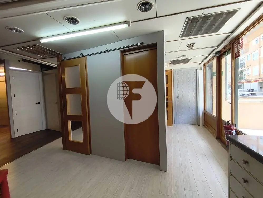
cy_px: 99
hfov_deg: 98.1
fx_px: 114
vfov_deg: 81.8
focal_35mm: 15
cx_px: 132
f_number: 2.2
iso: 50
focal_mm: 1.65
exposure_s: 1/209
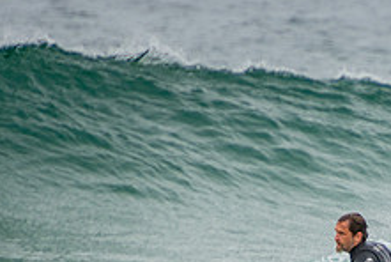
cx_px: 384
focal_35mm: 1532
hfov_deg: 1.3
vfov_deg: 0.9
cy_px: 321
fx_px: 16661
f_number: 5.6
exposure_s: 1/1600
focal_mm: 390
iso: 250
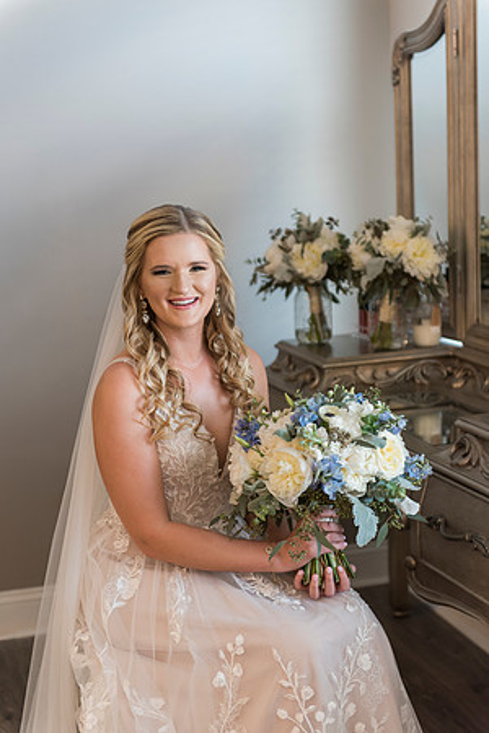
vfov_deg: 28.8
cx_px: 244
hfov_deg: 19.5
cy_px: 366
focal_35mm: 70
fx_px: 1426
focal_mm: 70
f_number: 2.8
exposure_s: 1/100
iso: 1000
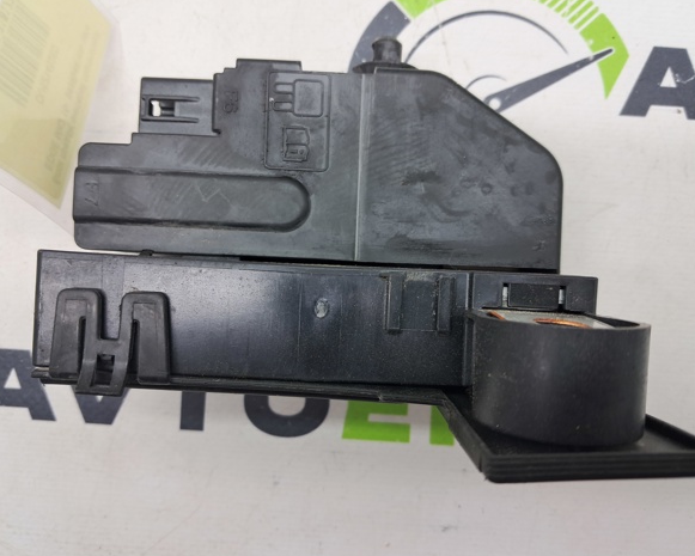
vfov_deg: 50.0
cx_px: 343
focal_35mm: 29
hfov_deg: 60.4
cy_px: 280
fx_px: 597
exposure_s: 1/50
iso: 50
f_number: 1.8
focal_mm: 4
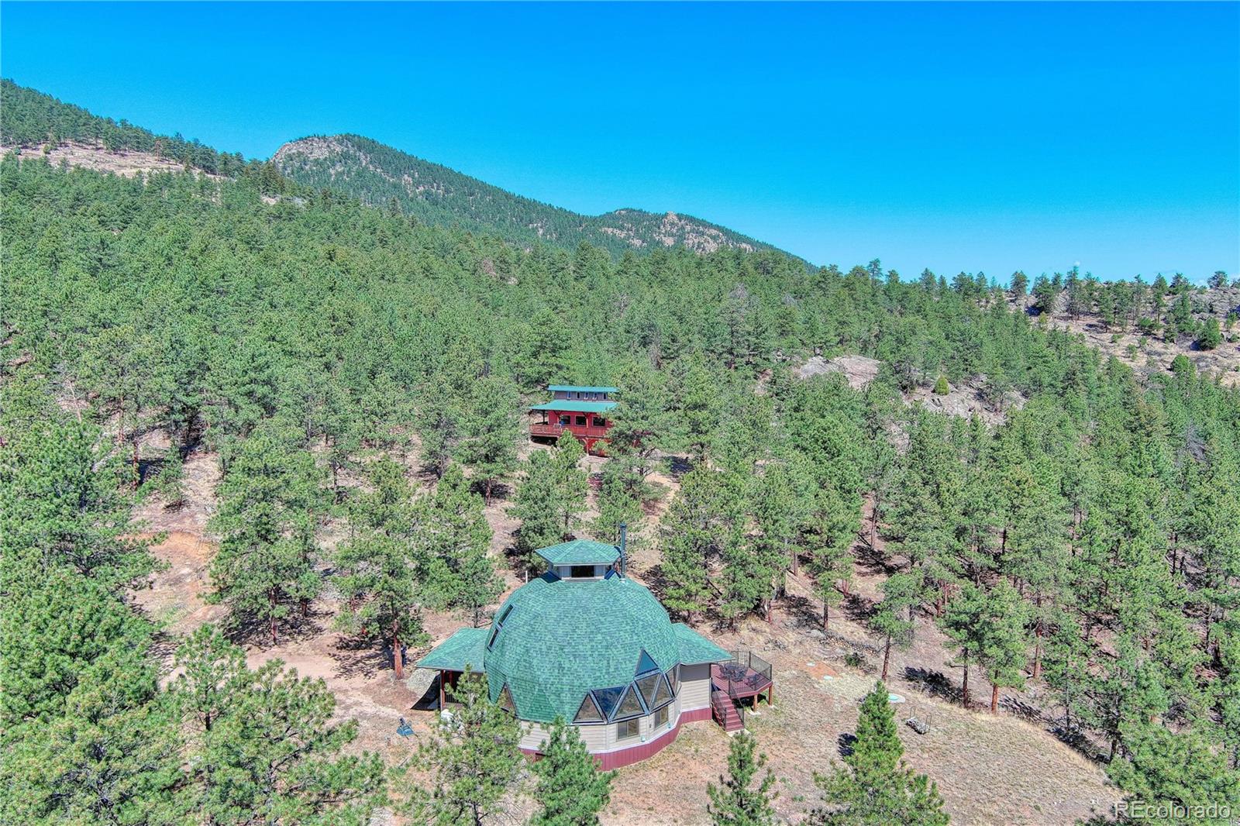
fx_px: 999
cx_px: 620
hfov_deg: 63.7
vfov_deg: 44.9
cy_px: 413
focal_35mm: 29
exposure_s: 1/1127
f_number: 2.8
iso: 100
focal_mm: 10.6
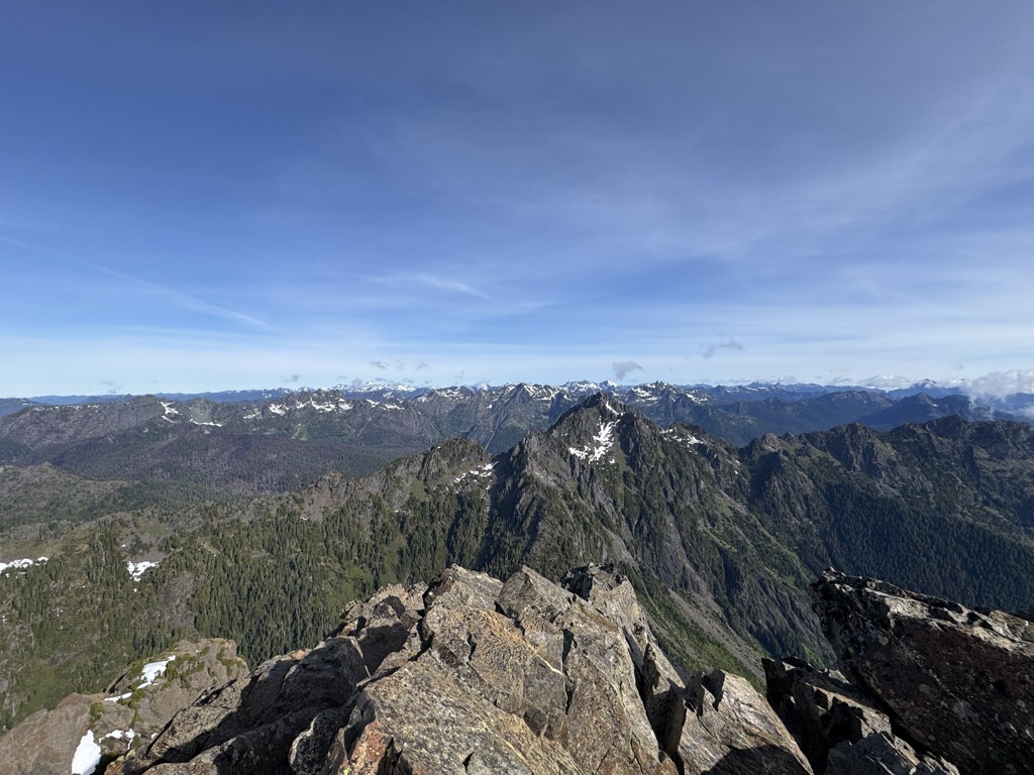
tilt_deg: -0.7
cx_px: 517
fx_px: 418
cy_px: 388
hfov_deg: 102.1
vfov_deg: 85.7
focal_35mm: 14
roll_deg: -0.5
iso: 50
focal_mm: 2.22
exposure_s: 1/2985
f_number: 2.2
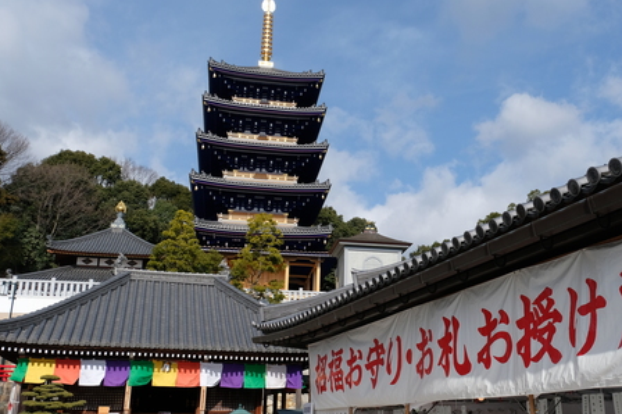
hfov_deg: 48.0
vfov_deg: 33.3
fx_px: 691
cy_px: 226
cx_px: 394
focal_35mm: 40
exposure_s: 1/950
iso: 400
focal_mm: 18.5
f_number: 8
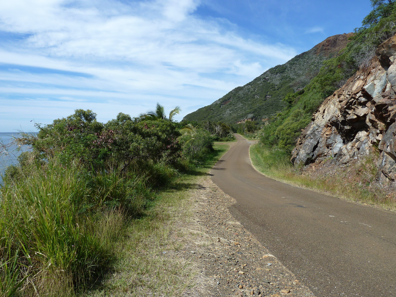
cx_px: 198
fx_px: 286
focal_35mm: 25
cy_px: 148
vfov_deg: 54.9
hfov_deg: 69.4
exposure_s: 1/500
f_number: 4.5
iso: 80
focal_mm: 4.1
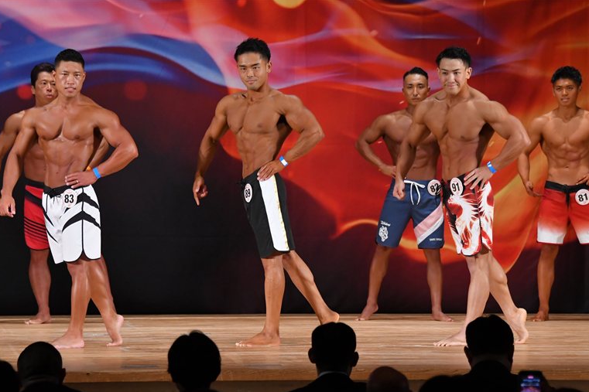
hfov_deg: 9.3
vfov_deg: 6.2
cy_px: 198
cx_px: 294
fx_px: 3615
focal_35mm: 221
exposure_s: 1/400
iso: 3200
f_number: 5.6
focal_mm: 145
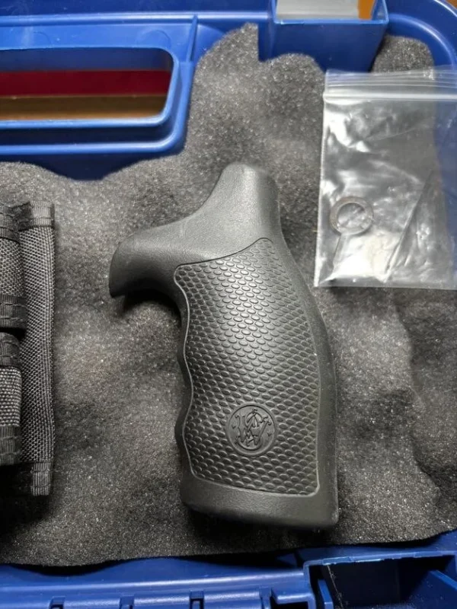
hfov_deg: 53.1
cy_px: 304
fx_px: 458
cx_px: 228
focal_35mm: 26
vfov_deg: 67.3
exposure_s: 1/60
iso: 320
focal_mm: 5.96
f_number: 1.6
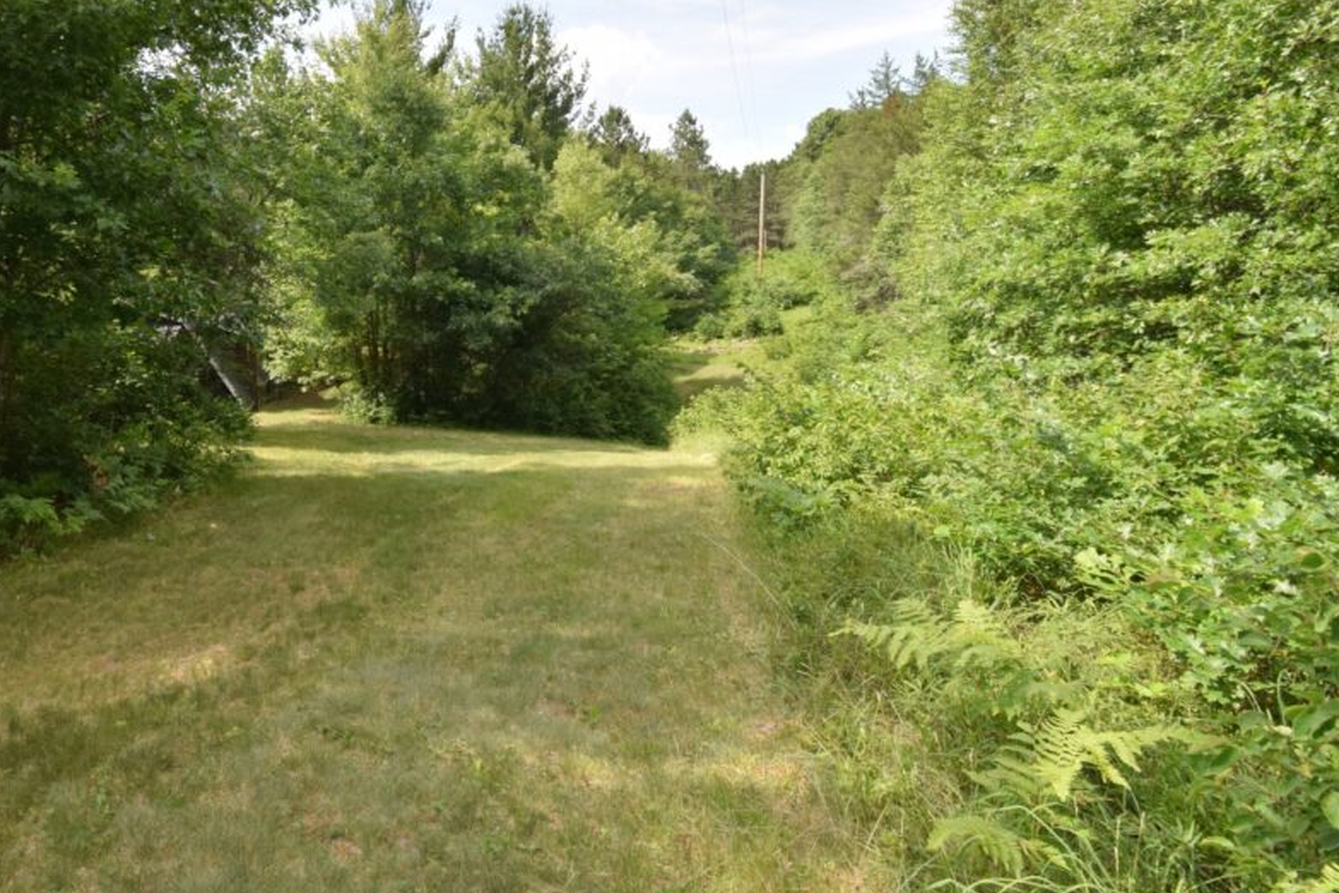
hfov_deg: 71.7
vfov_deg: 53.9
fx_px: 855
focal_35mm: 23
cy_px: 287
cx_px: 359
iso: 320
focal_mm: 10
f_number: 11
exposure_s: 1/200
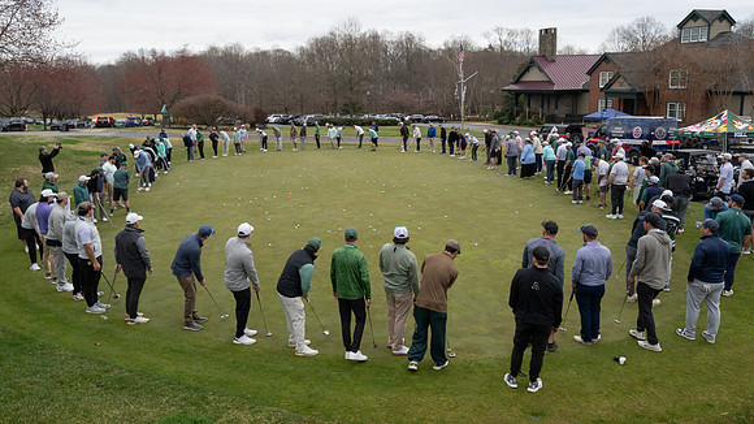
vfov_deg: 43.8
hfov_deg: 71.4
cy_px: 165
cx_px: 361
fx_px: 524
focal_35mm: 26
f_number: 5.6
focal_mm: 24
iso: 400
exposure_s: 1/320
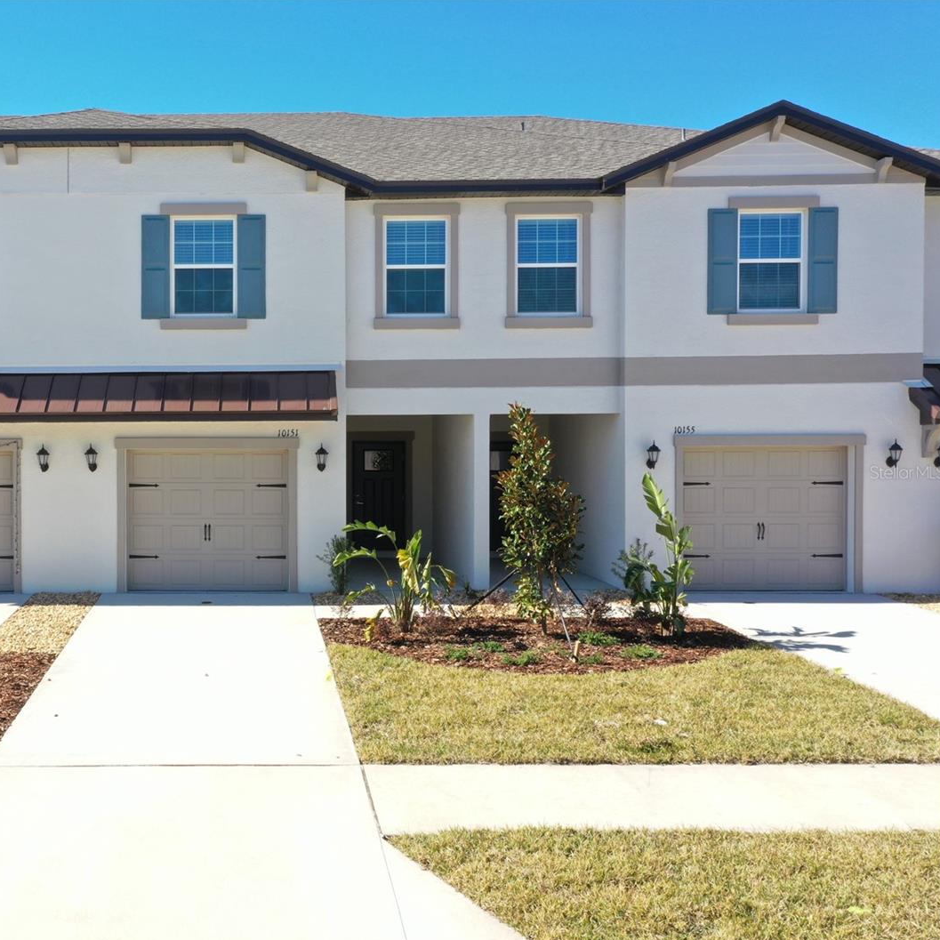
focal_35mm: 36
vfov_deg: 46.0
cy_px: 472
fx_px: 1106
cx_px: 237
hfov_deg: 44.5
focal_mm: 10.26
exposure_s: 1/120
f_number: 8
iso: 100
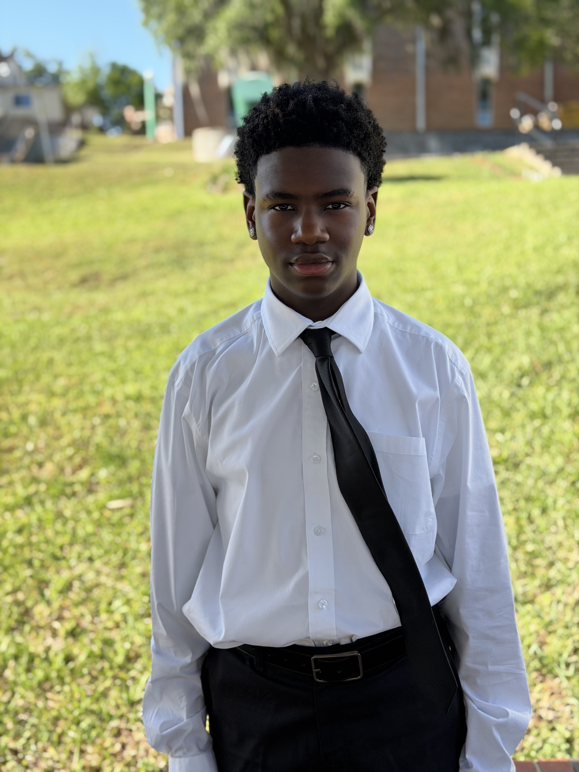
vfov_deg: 39.7
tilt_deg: -7.3
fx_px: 1070
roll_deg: +1.4
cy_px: 386
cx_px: 290
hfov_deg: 30.3
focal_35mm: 48
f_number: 1.78
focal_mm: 6.76
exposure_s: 1/1264
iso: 100
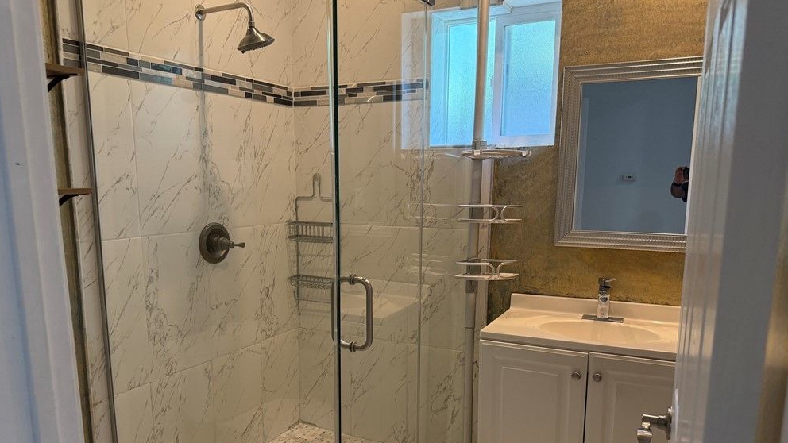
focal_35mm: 27
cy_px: 288
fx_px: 564
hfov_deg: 69.9
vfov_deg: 42.4
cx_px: 386
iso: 250
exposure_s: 1/120
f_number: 1.78
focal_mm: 6.76
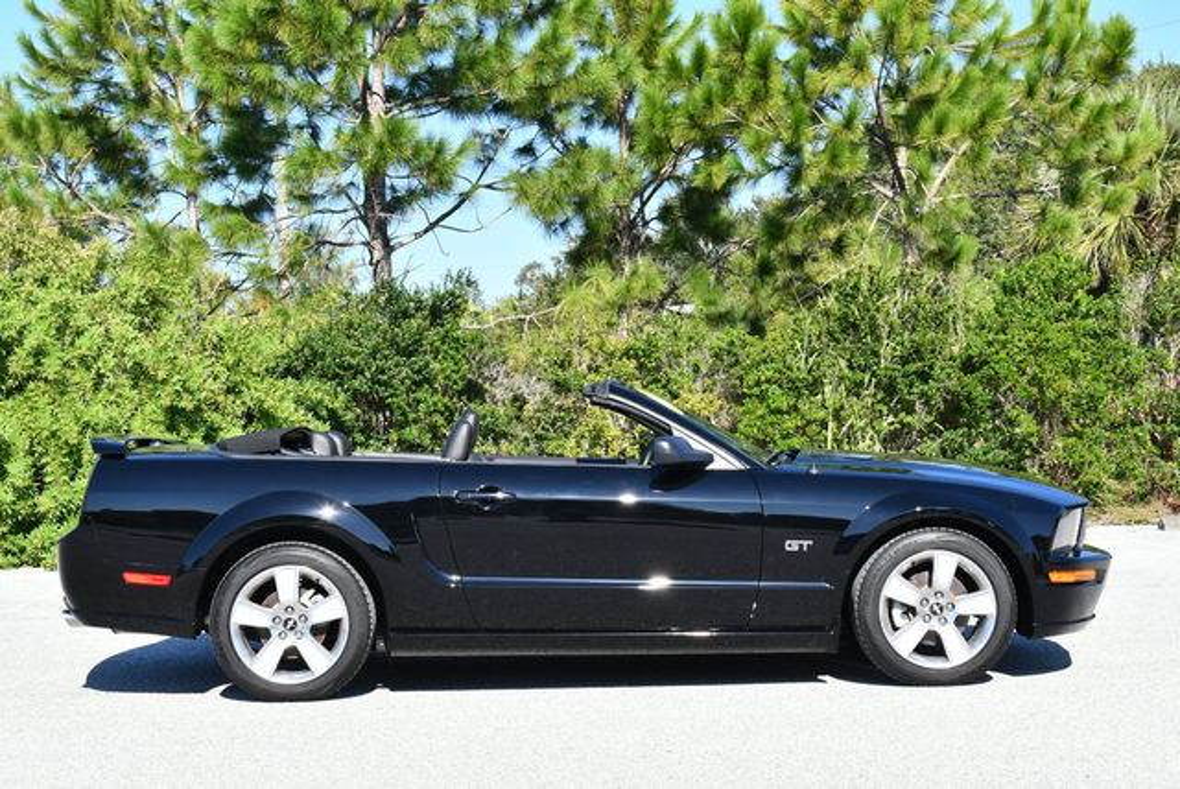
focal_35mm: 64
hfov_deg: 31.4
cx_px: 590
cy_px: 394
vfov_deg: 21.3
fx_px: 2100
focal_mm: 32
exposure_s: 1/250
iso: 200
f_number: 8
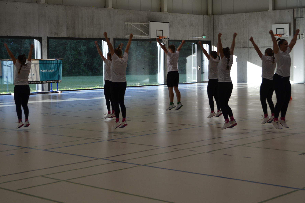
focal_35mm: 66
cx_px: 148
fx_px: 559
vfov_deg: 20.6
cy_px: 96
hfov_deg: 30.5
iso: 200
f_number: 5.6
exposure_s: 1/125
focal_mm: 38
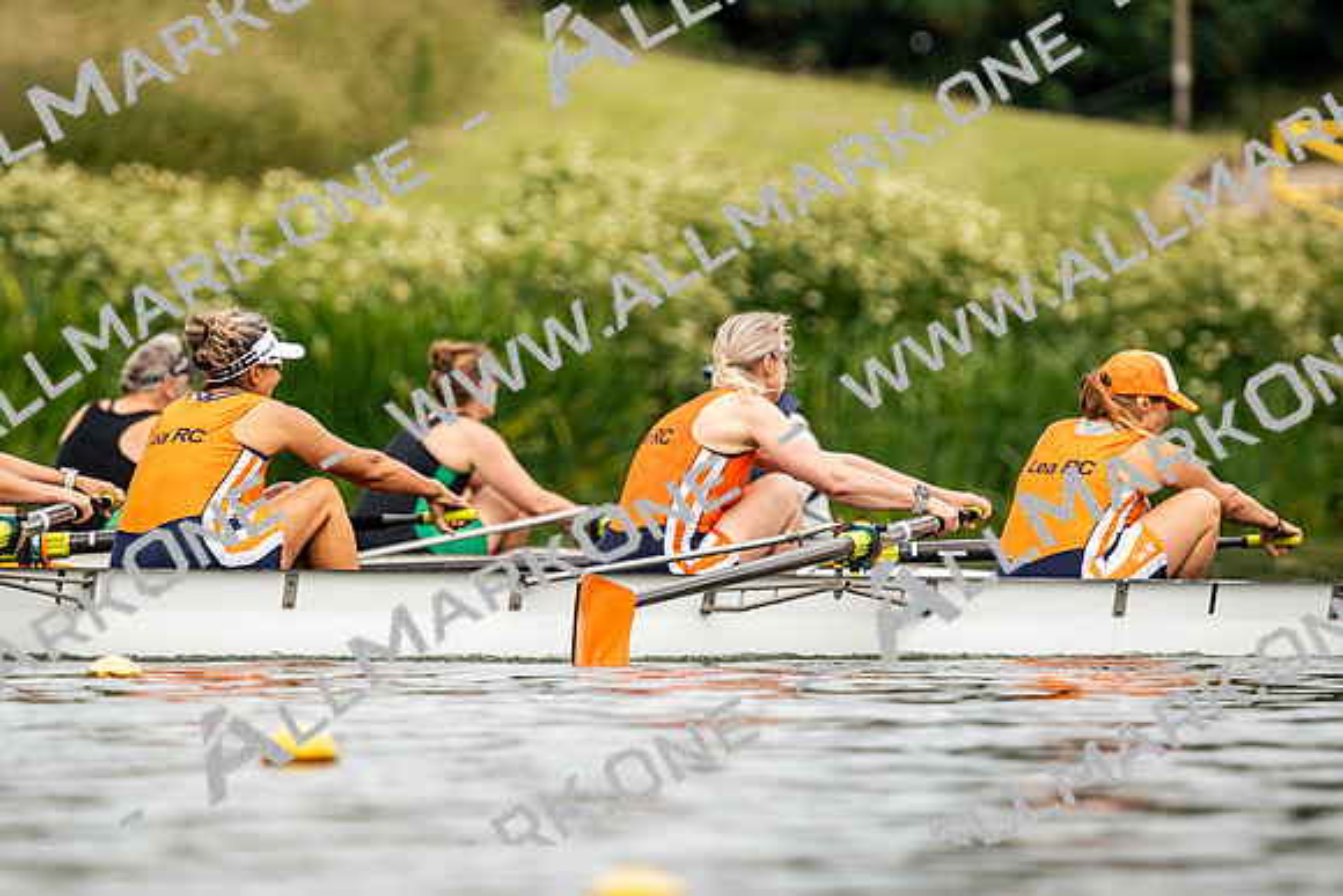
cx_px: 672
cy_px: 448
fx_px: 29328
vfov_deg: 1.8
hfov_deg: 2.6
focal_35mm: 786
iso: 320
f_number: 6.3
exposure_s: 1/2000
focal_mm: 524
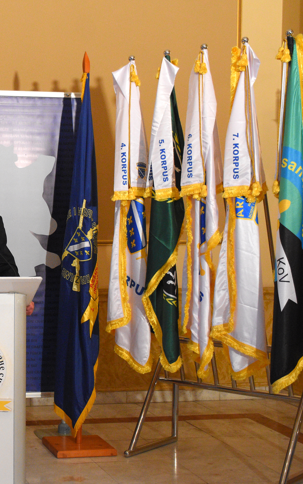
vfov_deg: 34.0
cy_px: 243
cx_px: -46
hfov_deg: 20.4
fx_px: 793
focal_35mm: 60
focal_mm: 26
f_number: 3.8
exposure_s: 1/200
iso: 2200
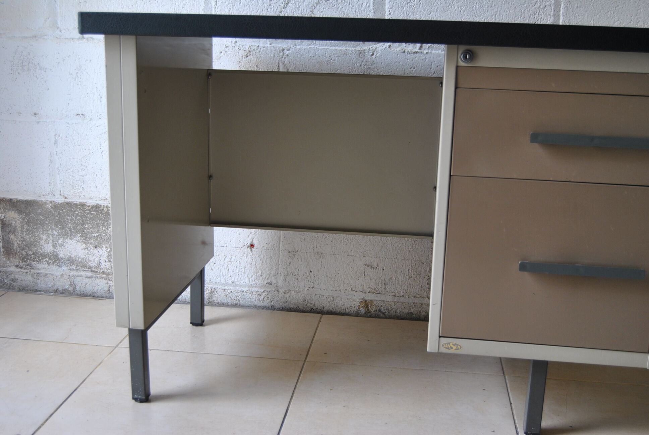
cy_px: 218
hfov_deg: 46.3
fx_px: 758
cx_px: 324
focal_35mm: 42
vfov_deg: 32.0
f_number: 4.5
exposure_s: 1/80
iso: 200
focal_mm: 28
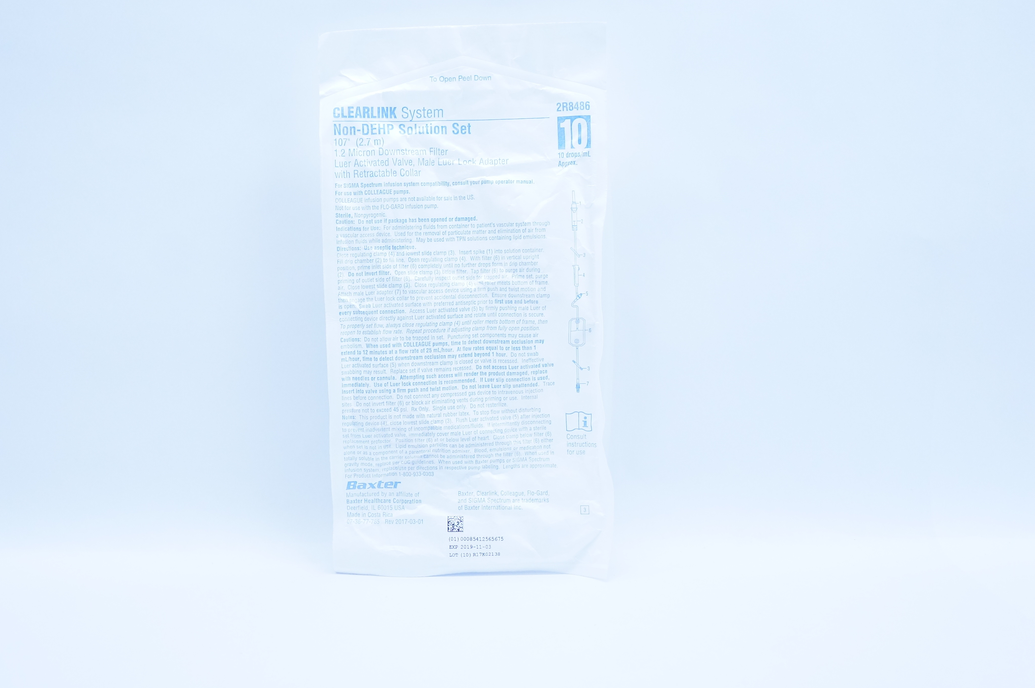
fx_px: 1195
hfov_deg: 46.8
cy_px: 299
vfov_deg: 32.1
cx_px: 467
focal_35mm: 42
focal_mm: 23
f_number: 4.5
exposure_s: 1/200
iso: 800
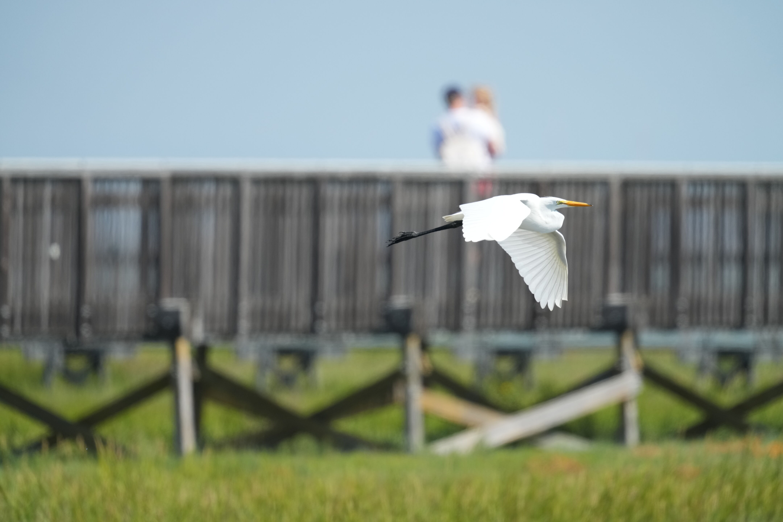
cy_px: 261
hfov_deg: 3.4
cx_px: 392
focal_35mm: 600
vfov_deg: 2.3
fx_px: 13049
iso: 800
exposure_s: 1/2500
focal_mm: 600
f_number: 5.6
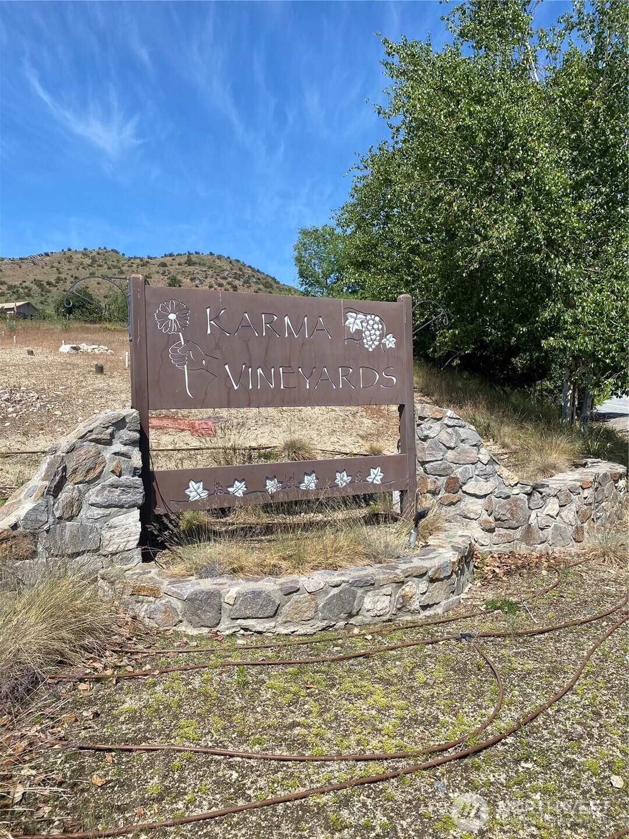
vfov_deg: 67.3
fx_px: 630
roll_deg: -0.2
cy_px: 420
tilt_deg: +1.7
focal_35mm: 26
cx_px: 314
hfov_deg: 53.1
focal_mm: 4.25
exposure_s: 1/2890
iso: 32
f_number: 1.8
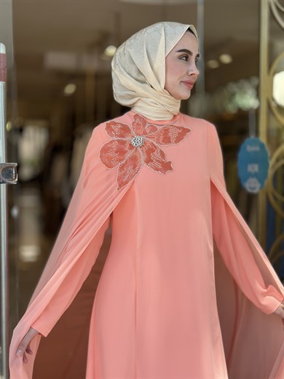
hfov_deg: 30.3
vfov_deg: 39.7
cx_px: 142
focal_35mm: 48
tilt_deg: -3.1
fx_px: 525
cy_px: 190
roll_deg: -0.9
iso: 80
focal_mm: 6.86
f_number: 1.78
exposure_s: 1/767
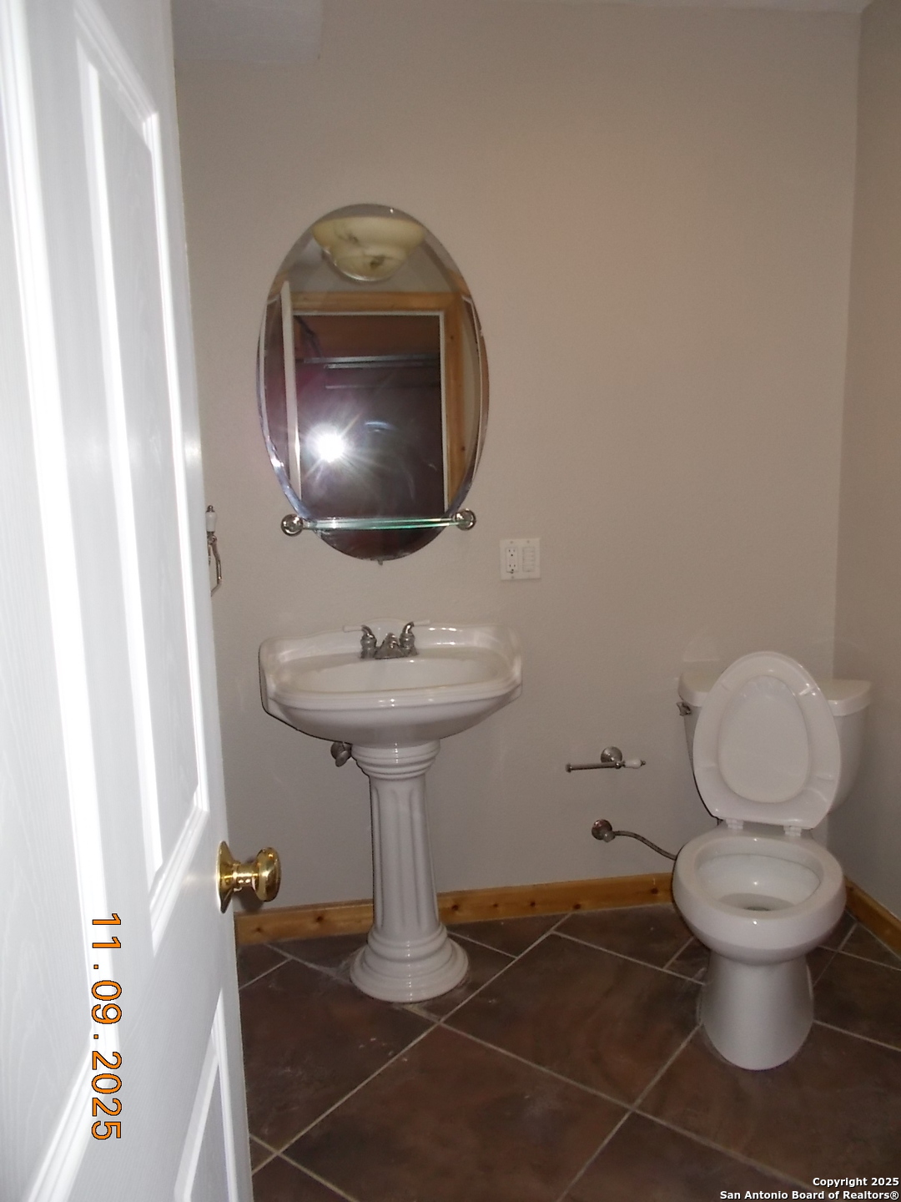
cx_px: 450
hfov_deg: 53.1
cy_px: 601
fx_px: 902
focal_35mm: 26
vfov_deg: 67.3
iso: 200
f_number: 3.2
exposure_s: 1/25
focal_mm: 4.6
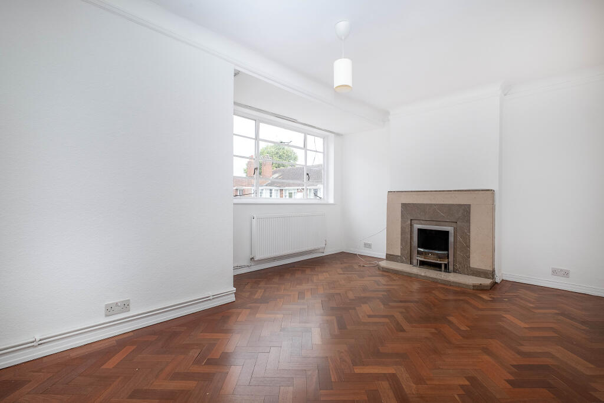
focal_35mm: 15
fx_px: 252
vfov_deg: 77.3
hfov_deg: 100.4
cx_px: 302
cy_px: 202
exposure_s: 1/80
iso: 400
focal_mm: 10
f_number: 6.4
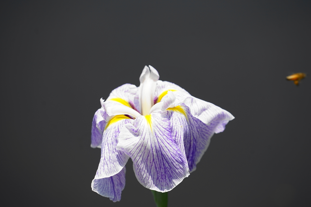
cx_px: 155
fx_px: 2203
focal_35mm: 255
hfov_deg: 8.1
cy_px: 110
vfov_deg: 5.4
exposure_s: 1/320
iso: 100
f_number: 6.3
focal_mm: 239
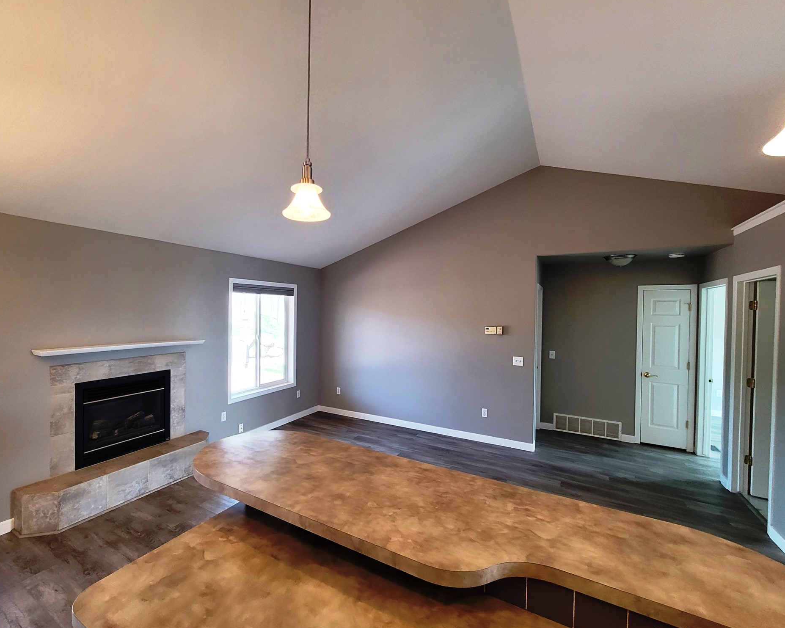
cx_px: 362
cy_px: 321
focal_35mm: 14
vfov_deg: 88.0
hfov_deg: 100.5
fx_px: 325
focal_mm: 2.2
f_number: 2.2
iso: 160
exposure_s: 1/60
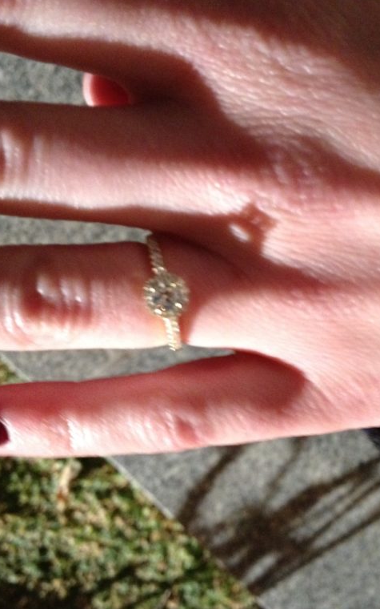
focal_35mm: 50
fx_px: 828
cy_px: 306
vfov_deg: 40.3
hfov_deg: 25.7
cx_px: 246
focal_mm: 4.28
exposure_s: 1/20
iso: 400
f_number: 2.4
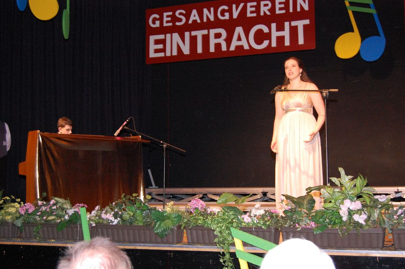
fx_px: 641
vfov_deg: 23.7
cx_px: 202
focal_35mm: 57
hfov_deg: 35.1
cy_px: 134
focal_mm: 38
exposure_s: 1/60
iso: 1600
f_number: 5
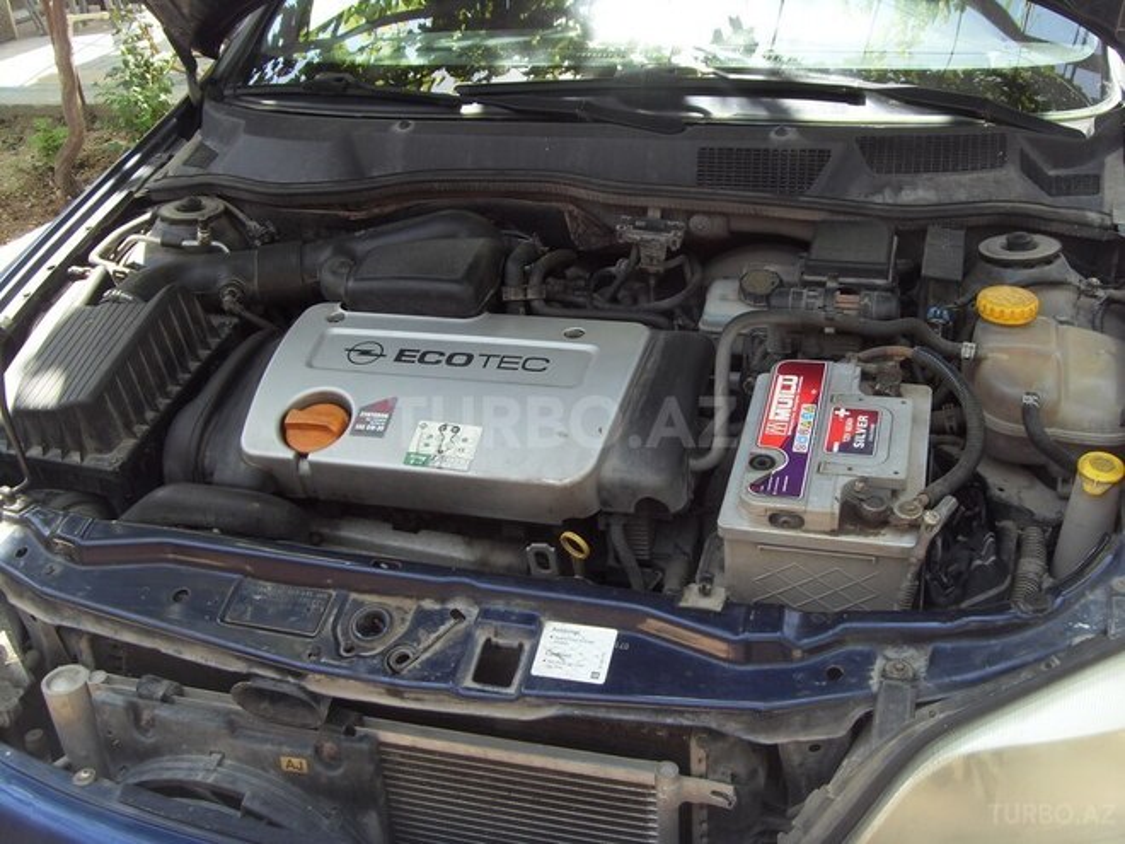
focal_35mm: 39
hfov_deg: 47.9
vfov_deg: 36.8
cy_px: 422
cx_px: 562
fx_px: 1267
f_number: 3.5
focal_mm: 6.6
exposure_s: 1/125
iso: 80
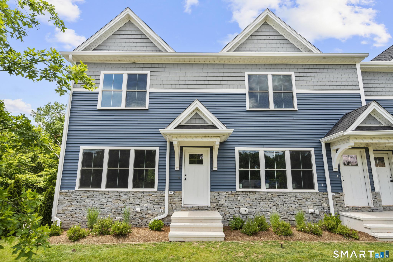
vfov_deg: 59.5
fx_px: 229
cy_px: 131
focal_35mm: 21
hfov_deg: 81.2
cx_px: 196
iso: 250
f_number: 9
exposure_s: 1/40
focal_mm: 21
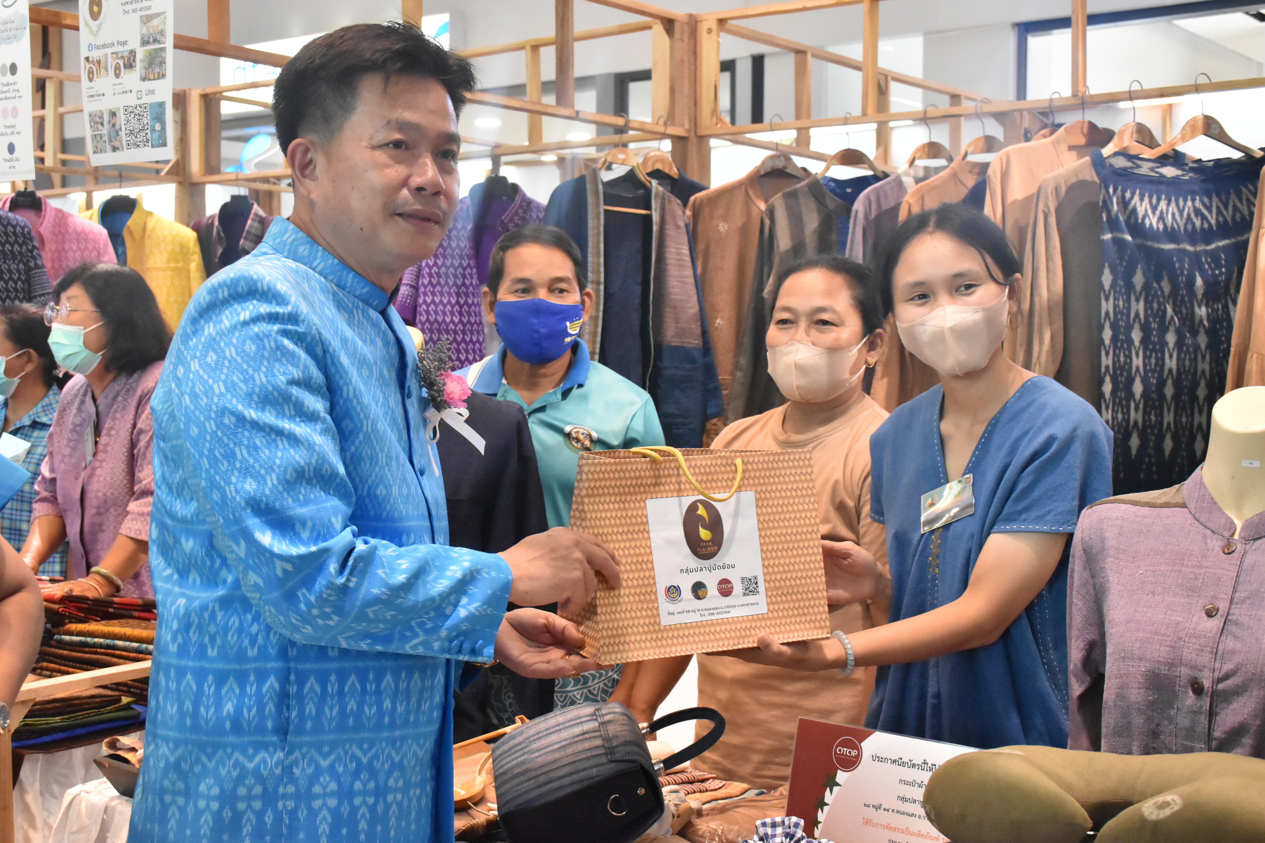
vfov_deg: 29.9
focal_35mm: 45
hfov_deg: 43.6
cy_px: 422
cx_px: 632
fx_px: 1581
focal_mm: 30
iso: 3200
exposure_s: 1/200
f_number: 7.1
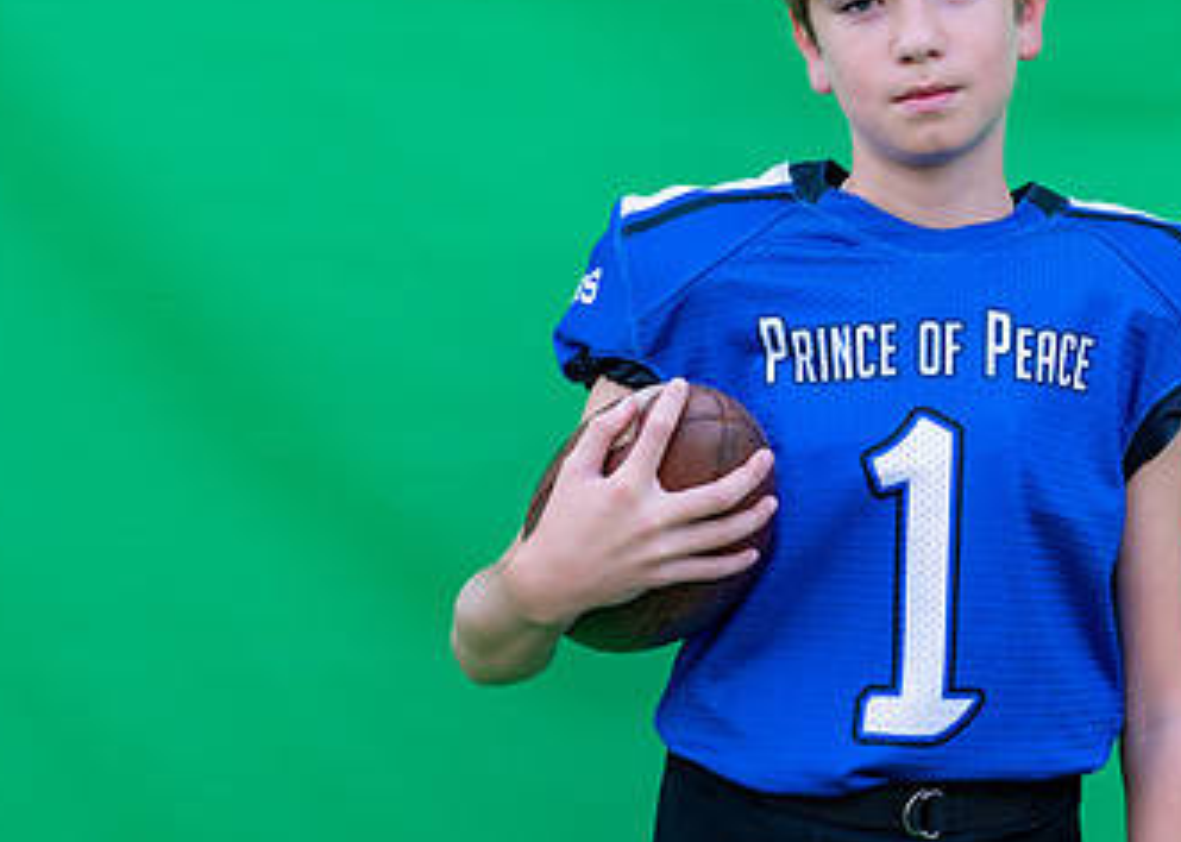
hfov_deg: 21.4
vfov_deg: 15.5
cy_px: 371
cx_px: 953
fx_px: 3084
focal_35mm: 92
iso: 200
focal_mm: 50
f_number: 2.8
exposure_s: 1/320
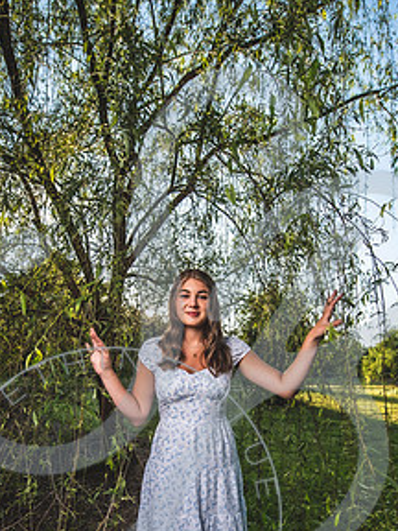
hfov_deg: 63.4
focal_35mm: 21
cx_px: 193
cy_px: 378
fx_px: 322
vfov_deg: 75.0
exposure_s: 1/800
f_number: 2.8
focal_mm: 14
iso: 100
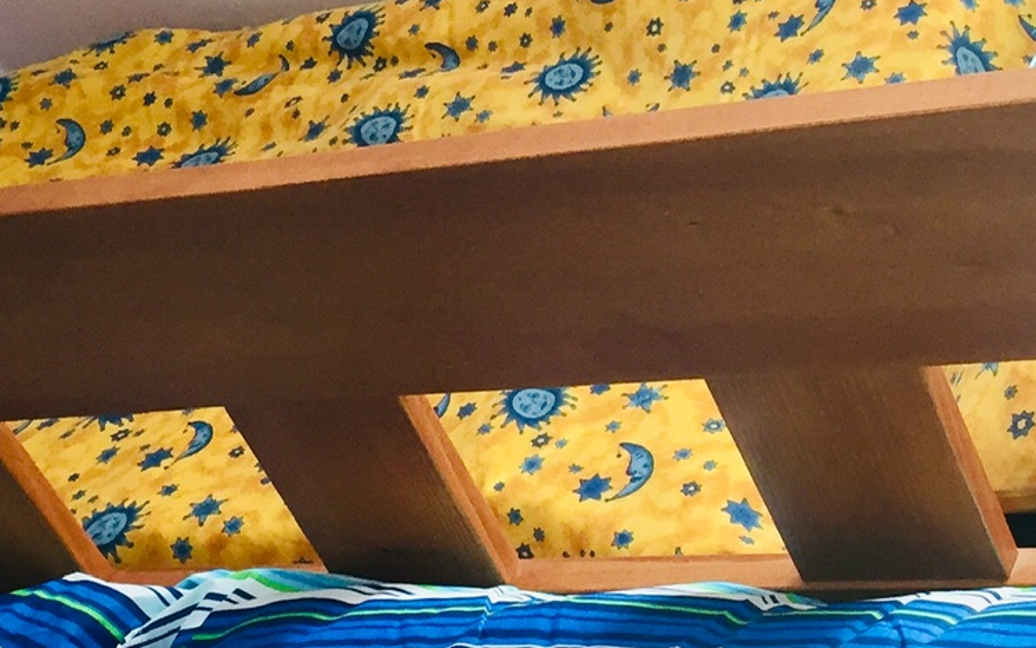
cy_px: 366
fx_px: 2372
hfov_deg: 24.1
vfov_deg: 15.5
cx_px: 871
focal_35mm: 84
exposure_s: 1/33
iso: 50
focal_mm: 4.15
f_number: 2.2
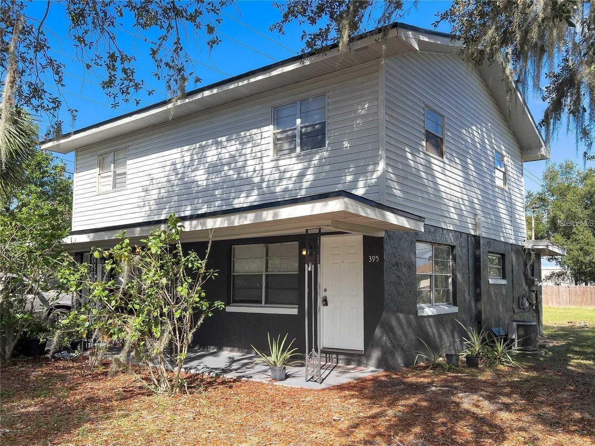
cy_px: 223
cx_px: 298
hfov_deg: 67.3
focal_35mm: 26
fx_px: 447
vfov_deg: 53.0
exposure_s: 1/2200
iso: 50
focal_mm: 5.7
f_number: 1.5
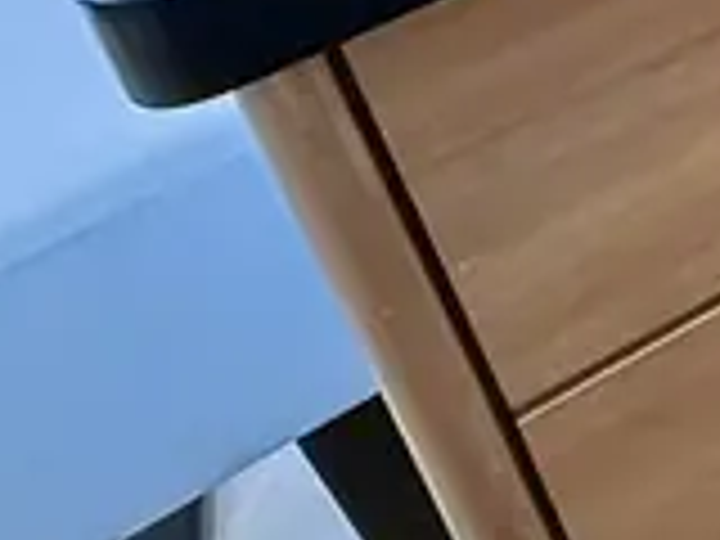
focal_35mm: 89
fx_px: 1851
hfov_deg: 13.6
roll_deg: +2.2
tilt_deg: -20.4
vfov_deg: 11.9
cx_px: 1854
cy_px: -902
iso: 800
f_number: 2.2
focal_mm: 2.22
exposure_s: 1/60
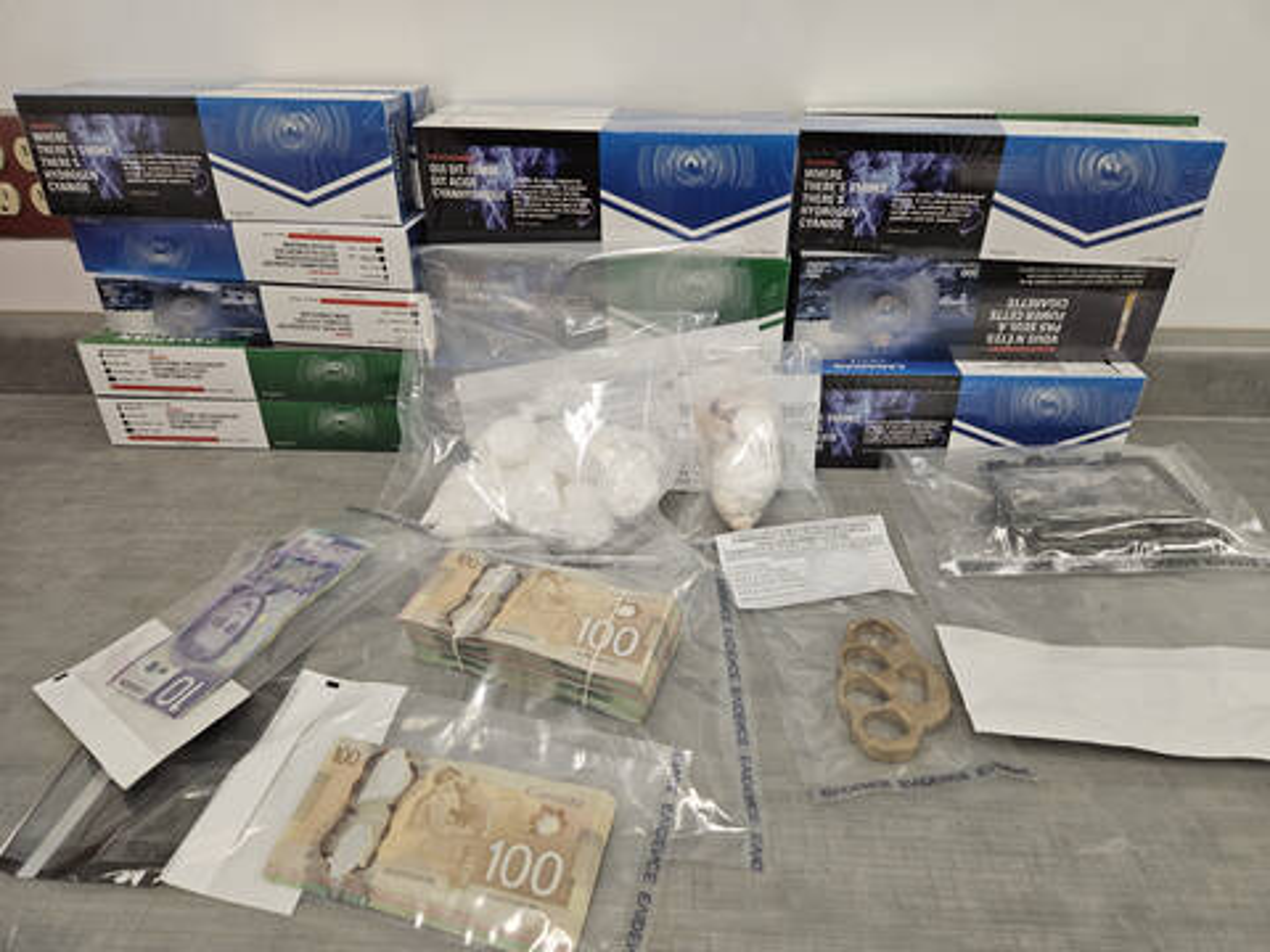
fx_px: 844
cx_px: 635
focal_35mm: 23
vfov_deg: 58.9
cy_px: 476
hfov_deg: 73.9
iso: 100
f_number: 1.8
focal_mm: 5.4
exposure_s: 1/120
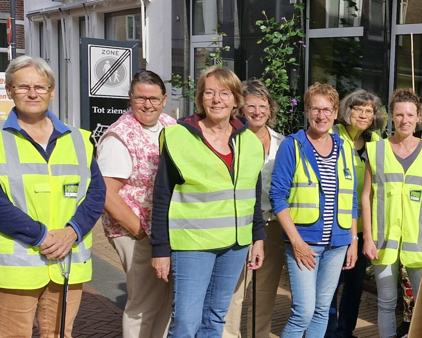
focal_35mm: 57
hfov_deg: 29.5
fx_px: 712
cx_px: 473
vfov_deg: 26.6
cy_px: 215
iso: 50
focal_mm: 5.54
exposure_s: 1/1888
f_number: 1.8
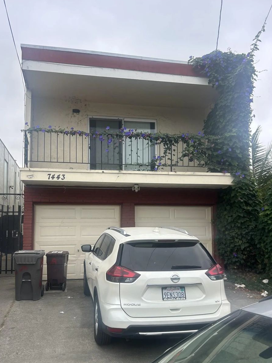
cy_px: 205
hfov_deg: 46.7
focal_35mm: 30
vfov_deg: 59.8
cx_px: 117
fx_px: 314
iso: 50
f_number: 1.5
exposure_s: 1/2457
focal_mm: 5.7
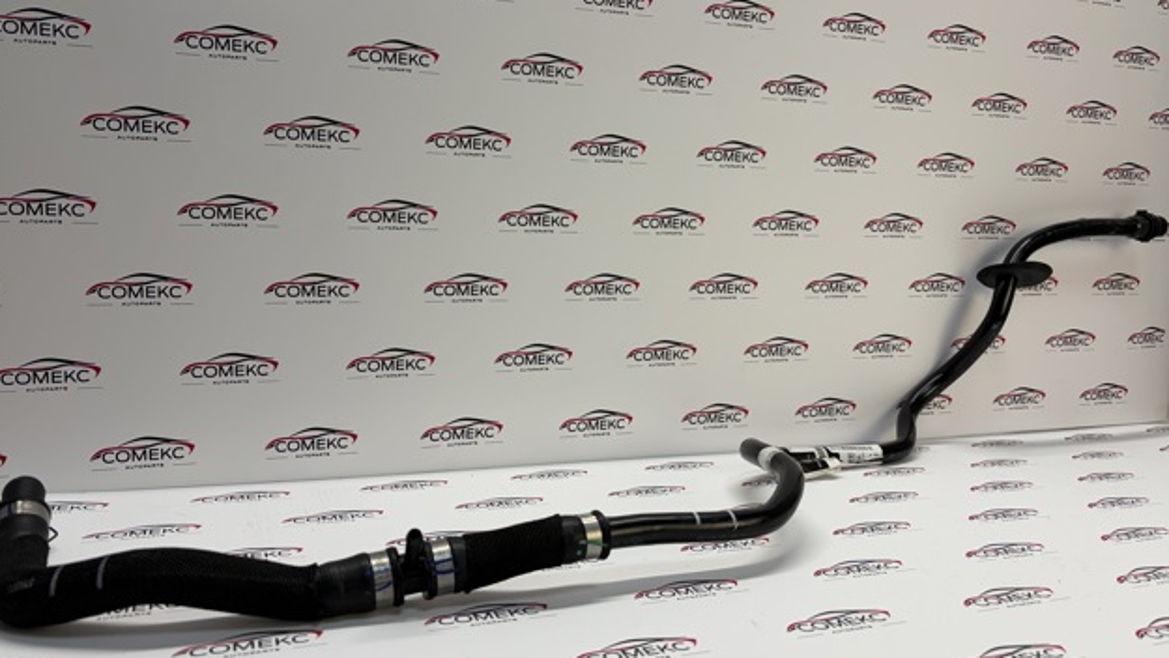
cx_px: 574
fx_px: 899
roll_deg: -1.9
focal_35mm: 29
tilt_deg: -4.7
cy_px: 295
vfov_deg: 40.2
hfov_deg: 66.0
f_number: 1.6
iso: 40
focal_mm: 5.96
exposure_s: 1/204
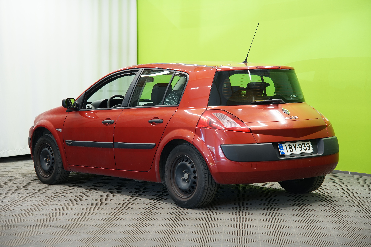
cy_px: 124
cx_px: 186
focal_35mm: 75
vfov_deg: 18.2
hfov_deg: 27.0
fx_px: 773
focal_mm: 75
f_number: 5
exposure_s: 1/15
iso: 500
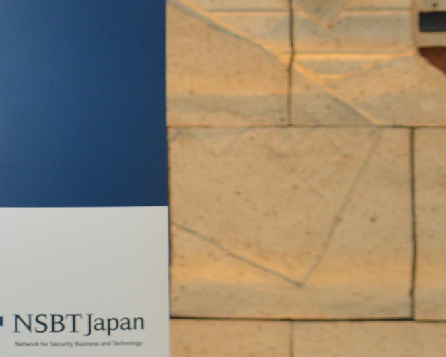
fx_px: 3301
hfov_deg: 7.2
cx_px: -671
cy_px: -29
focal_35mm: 250
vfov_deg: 6.2
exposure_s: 1/100
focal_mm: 48
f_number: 4
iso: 800
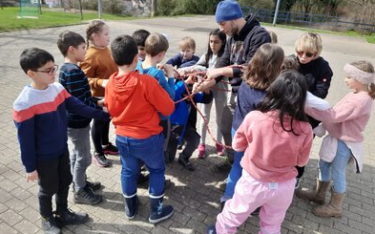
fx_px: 276
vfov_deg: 45.8
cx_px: 187
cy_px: 96
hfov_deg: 68.4
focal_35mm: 27
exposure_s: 1/440
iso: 20
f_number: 2
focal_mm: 4.6
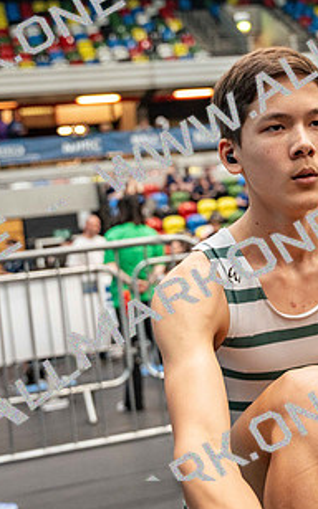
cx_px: 298
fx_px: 875
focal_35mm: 63
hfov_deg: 20.1
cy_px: 197
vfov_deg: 32.4
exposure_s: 1/200
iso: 2000
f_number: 2.8
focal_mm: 32.8
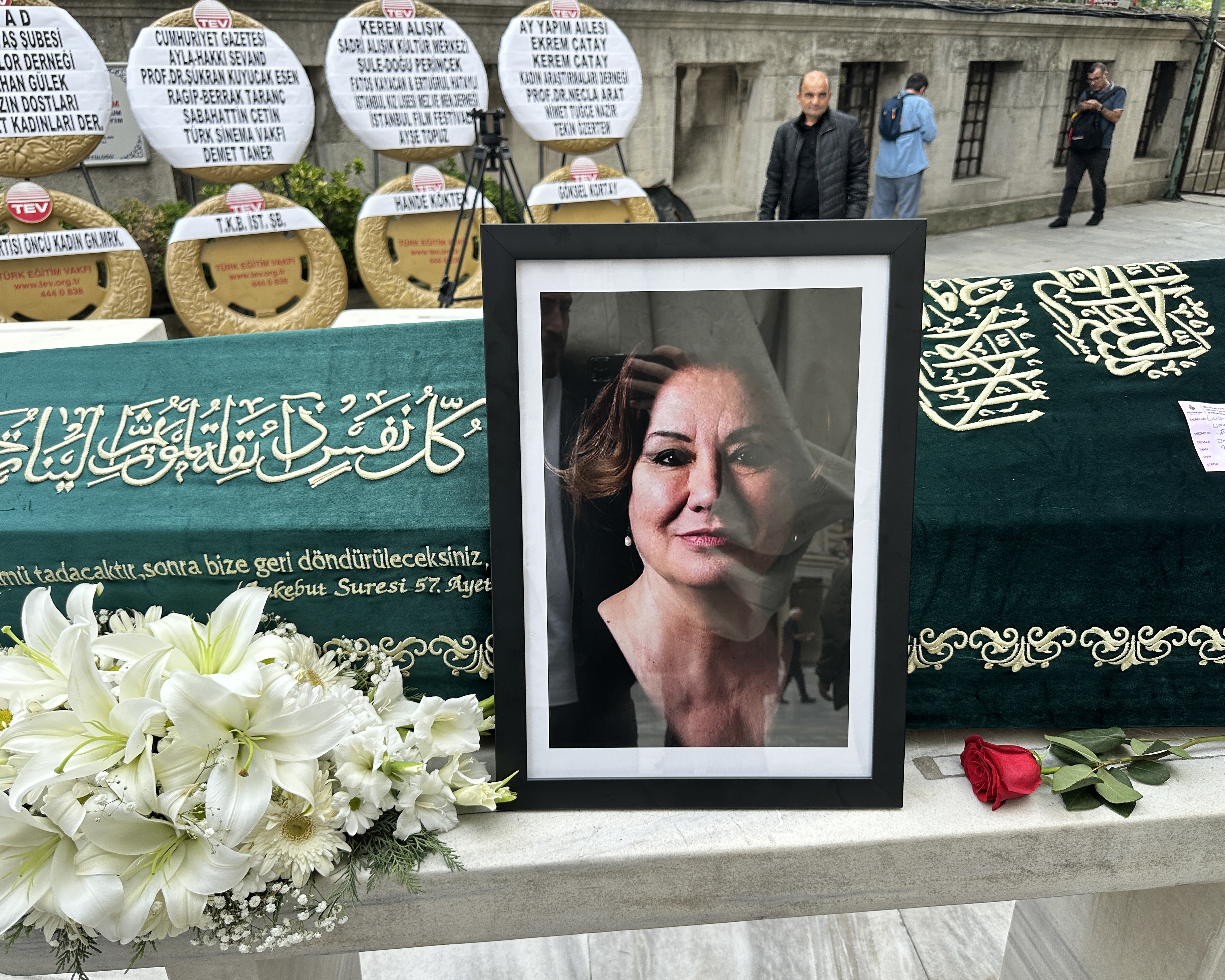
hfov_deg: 66.0
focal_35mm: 26
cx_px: 611
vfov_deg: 54.9
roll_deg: -0.1
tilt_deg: -24.8
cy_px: 509
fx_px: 943
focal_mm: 6.86
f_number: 1.78
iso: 80
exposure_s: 1/943
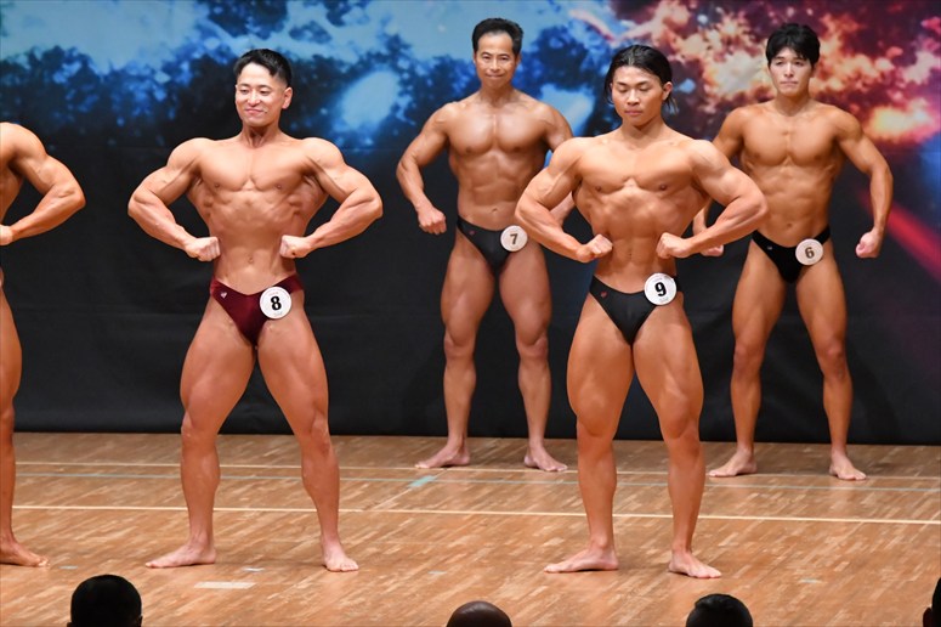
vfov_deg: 4.8
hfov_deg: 7.2
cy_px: 314
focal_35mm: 285
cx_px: 470
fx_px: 7446
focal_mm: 190
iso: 8000
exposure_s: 1/400
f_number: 5.6
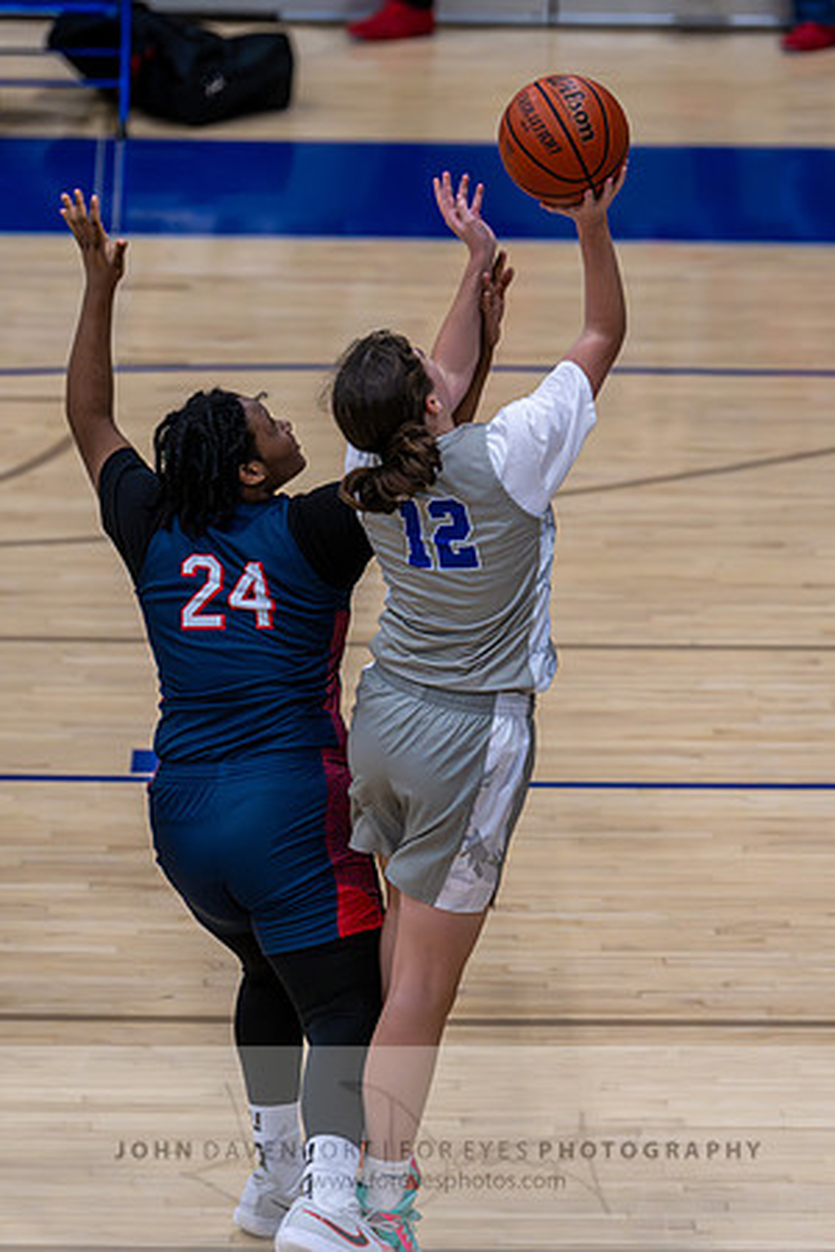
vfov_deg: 8.7
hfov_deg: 5.8
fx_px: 8278
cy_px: 611
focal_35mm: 238
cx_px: 582
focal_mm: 150
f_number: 2.8
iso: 2800
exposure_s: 1/1000
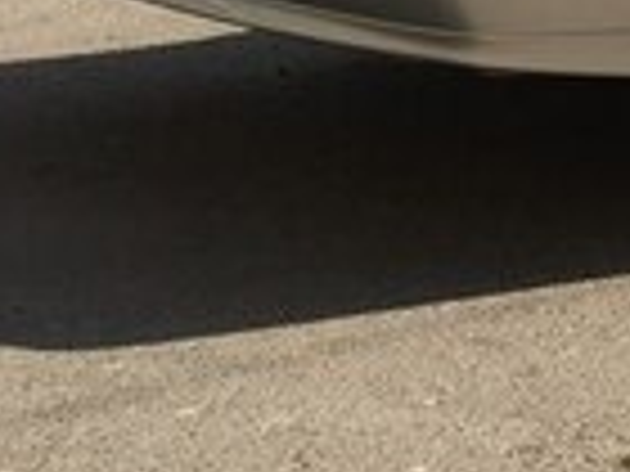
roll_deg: -0.4
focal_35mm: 137
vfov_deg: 10.6
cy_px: -164
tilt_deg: -3.9
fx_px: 2493
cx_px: 1224
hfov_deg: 12.7
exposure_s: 1/2825
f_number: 2.2
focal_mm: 4.15
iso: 32
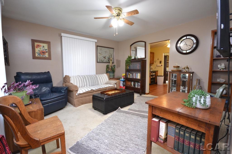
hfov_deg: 100.4
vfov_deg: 77.3
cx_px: 116
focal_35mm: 15
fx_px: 97
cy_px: 77
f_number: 4
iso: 1600
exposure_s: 1/60
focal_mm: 10
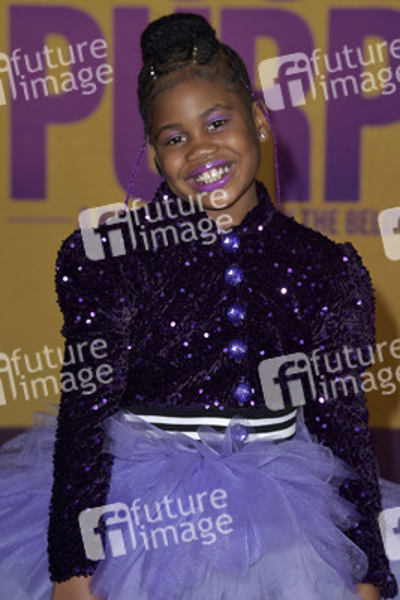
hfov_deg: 12.2
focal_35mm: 112
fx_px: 1865
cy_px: 300
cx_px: 200
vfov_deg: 18.3
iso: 320
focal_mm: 112
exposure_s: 1/250
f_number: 6.3
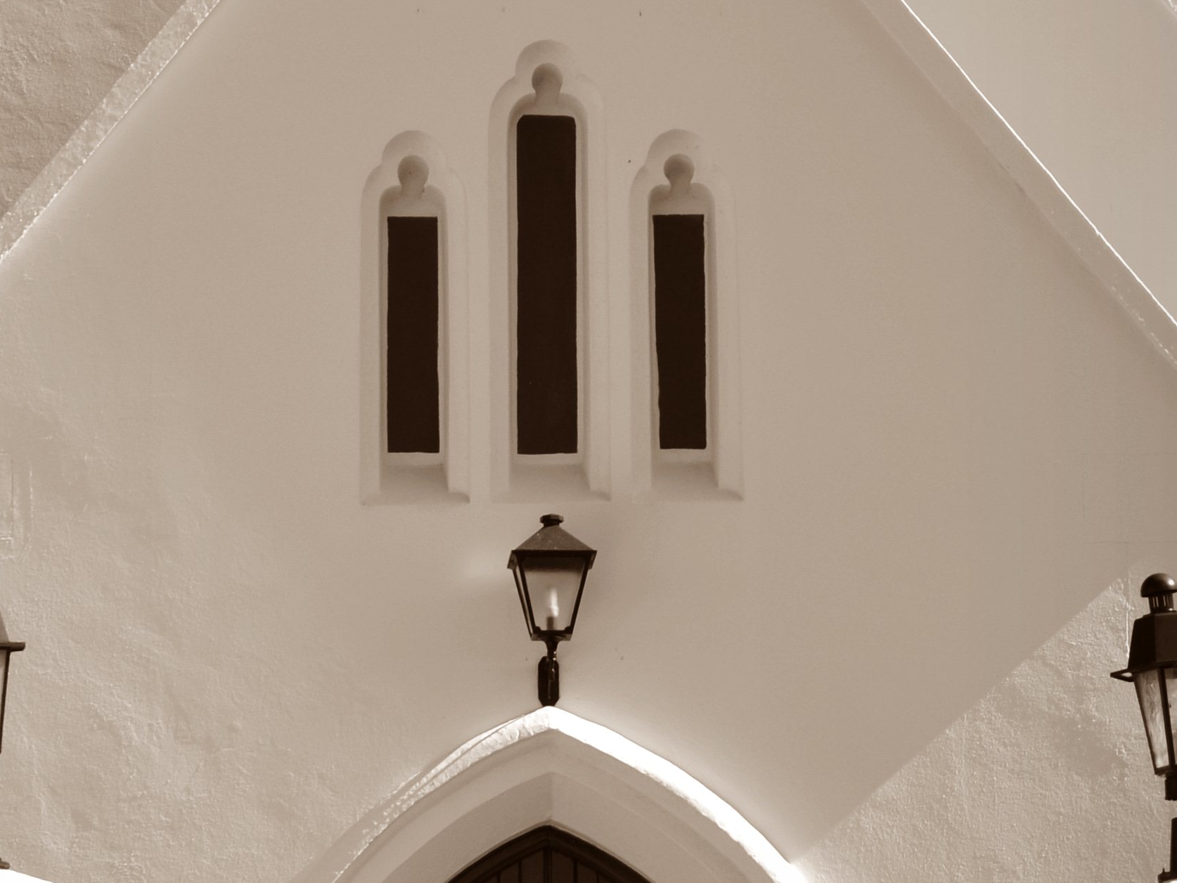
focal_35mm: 218
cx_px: 456
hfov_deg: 9.1
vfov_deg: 6.8
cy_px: 615
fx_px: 7424
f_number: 8
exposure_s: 1/250
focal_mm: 55
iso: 100
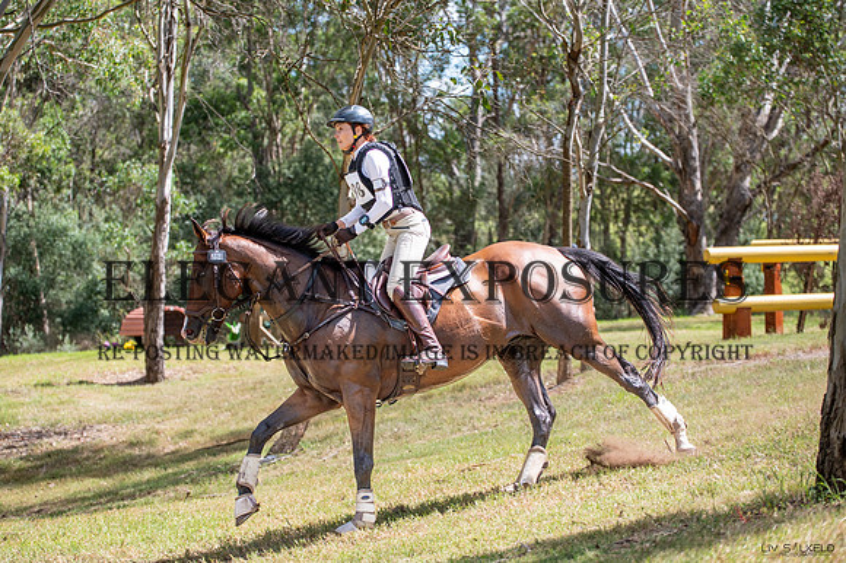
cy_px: 224
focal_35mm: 84
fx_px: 1980
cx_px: 396
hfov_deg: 24.1
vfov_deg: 16.2
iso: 320
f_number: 2.8
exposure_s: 1/2000
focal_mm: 70
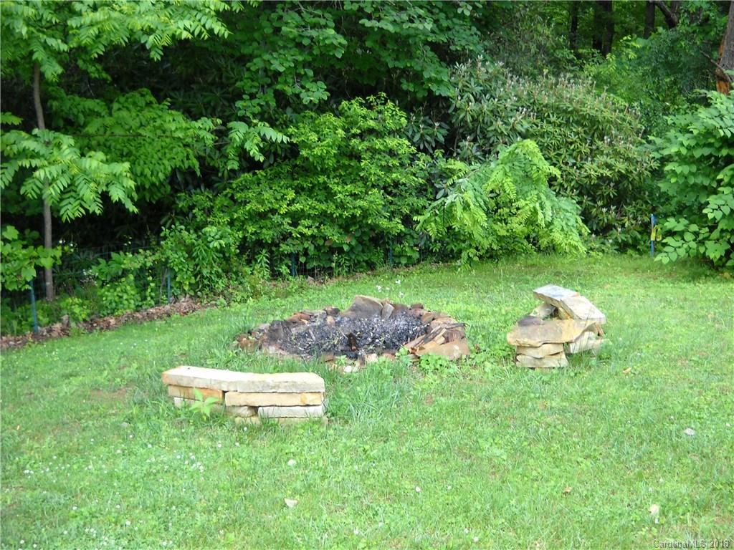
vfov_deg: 35.1
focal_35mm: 41
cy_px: 275
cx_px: 367
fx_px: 869
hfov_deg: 45.8
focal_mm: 6.72
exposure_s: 1/109
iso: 64
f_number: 3.1
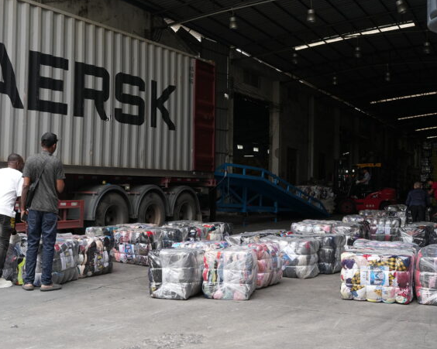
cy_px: 175
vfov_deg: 32.7
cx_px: 165
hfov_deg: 40.1
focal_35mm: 46
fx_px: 595
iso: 250
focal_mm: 24
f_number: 6.3
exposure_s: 1/100
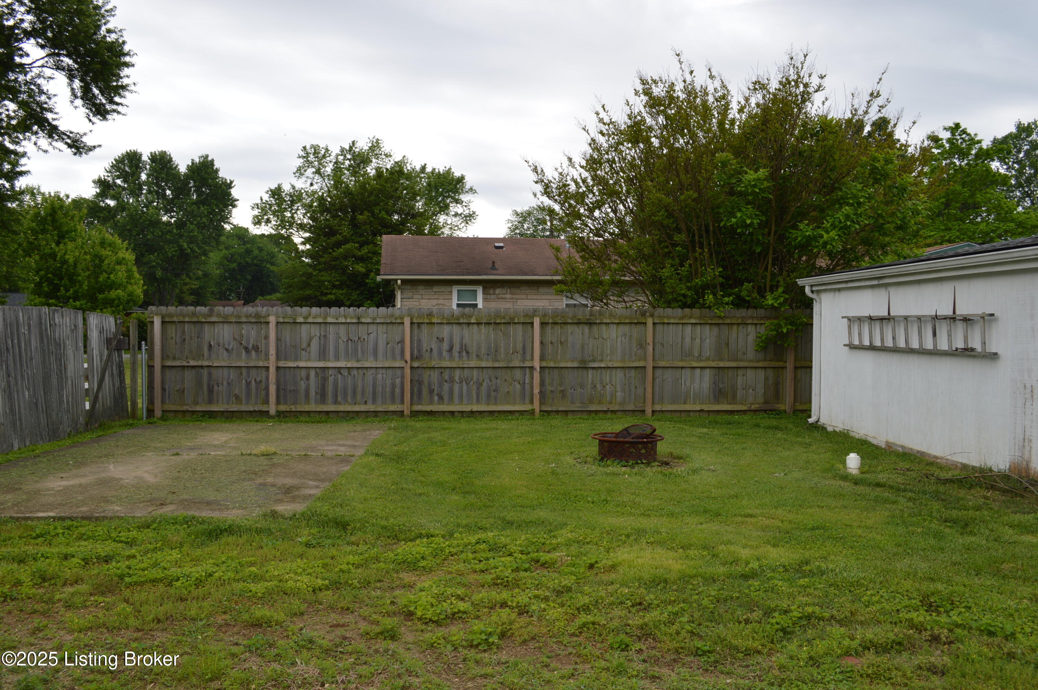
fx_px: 864
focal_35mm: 30
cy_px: 345
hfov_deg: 62.0
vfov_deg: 43.5
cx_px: 519
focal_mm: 20
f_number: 6.3
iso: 100
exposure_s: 1/200
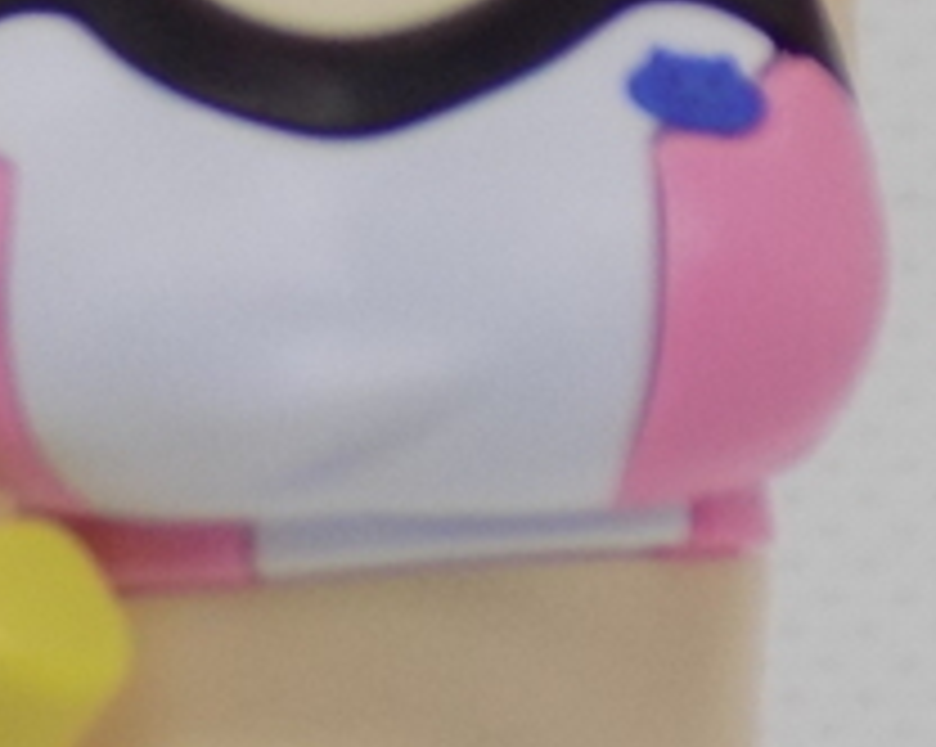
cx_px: 324
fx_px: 15111
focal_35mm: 546
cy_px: 45
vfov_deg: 2.8
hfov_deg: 3.5
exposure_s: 1/30
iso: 80
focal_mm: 17.2
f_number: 4.6
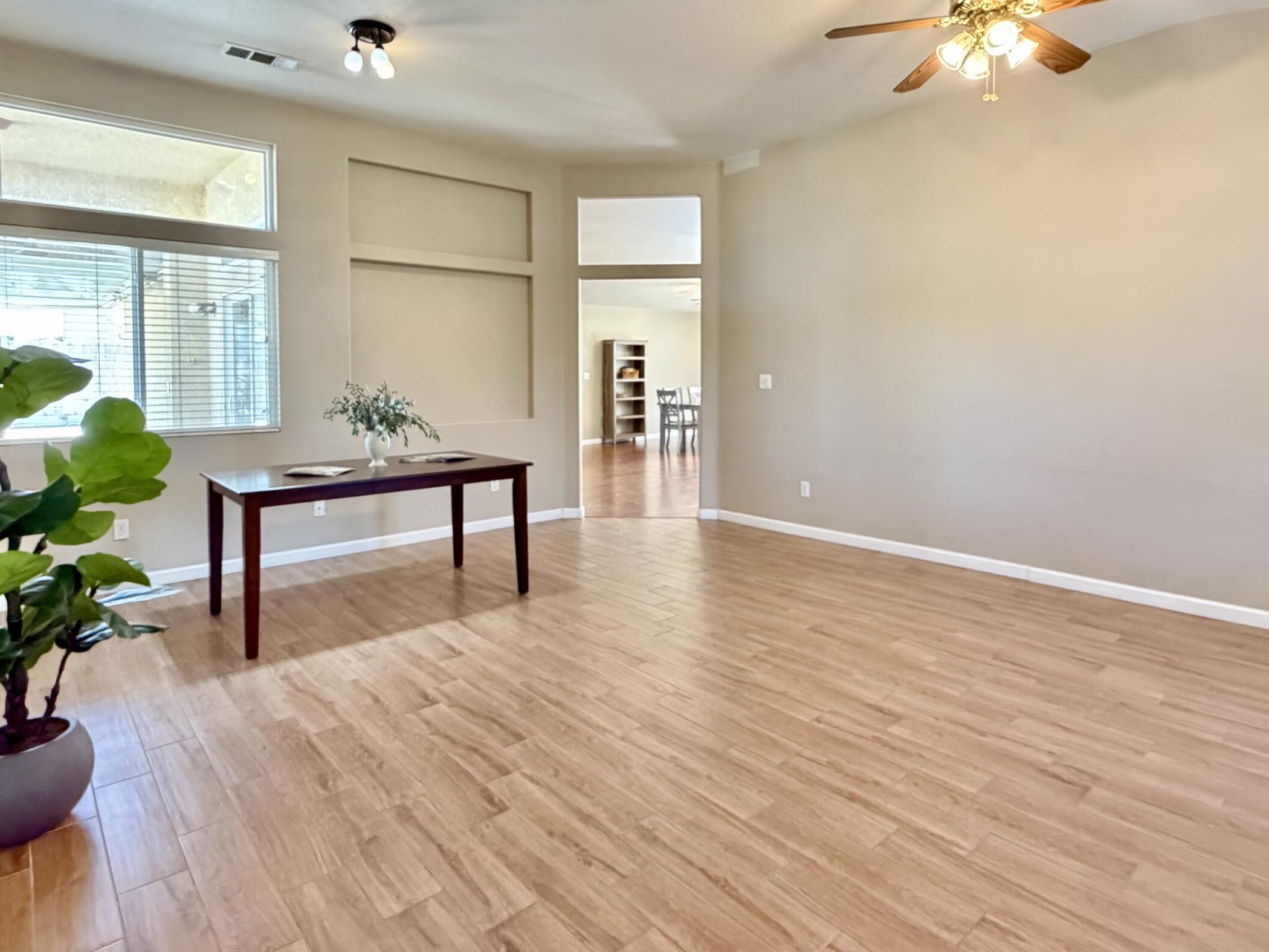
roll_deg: +1.4
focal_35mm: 20
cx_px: 654
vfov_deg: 65.5
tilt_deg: -1.8
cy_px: 393
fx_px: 733
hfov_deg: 81.7
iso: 640
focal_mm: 2.22
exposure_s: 1/60
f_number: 2.2
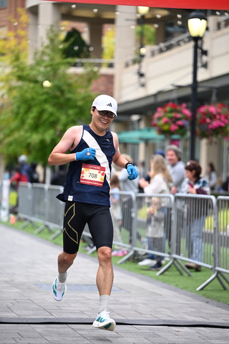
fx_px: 1192
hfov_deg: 11.0
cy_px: 172
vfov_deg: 16.4
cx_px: 114
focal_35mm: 125
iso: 1250
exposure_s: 1/2000
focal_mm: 125
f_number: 2.8
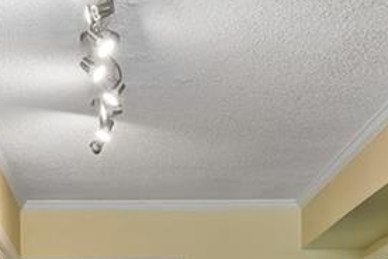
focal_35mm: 87
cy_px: 386
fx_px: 938
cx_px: 117
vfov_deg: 14.6
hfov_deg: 23.2
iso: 100
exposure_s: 1/8
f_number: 7.1
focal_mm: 10
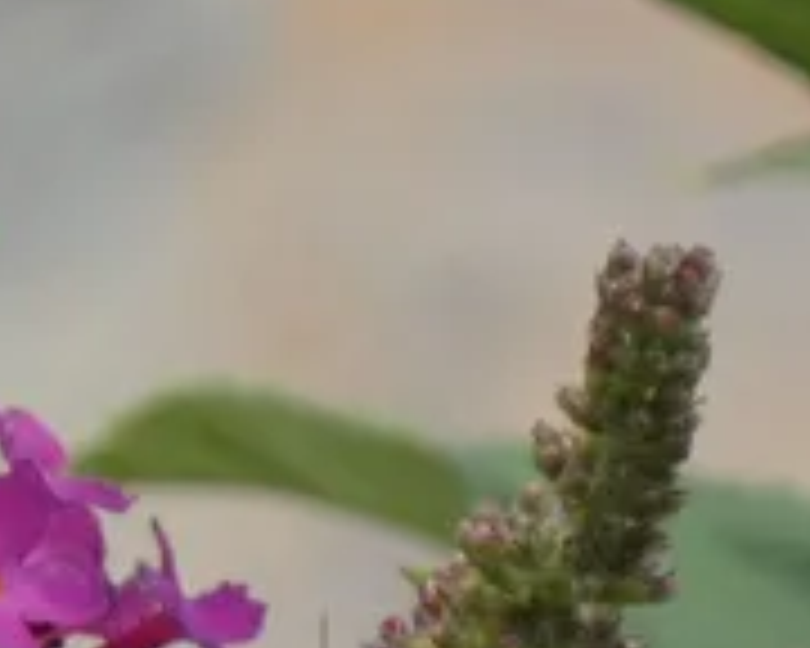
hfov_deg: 1.2
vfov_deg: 1.0
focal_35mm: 1625
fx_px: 38956
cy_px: -81
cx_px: -238
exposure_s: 1/320
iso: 80
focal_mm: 84
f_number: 5.6
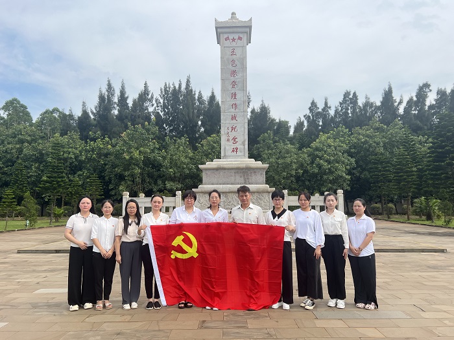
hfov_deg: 67.3
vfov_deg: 53.1
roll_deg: +0.4
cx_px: 227
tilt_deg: +6.8
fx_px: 341
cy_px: 170
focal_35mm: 26
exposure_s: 1/3968
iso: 50
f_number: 1.5
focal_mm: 5.7
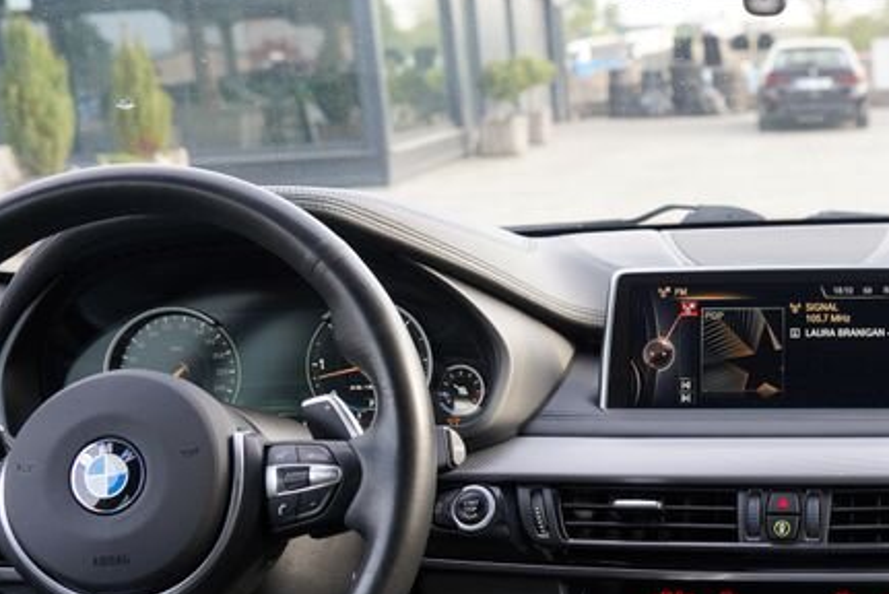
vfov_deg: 23.4
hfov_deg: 33.0
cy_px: 500
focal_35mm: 57
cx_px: 823
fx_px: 1408
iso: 100
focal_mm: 24
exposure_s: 1/60
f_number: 4
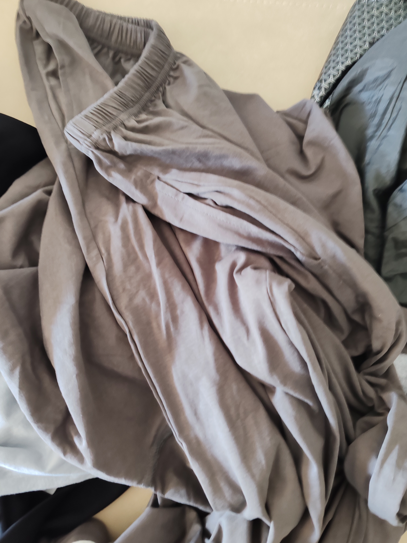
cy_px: 272
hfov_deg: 51.4
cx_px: 204
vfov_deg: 65.3
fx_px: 423
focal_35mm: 27
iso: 2000
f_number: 1.9
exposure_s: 1/50
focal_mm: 6.12
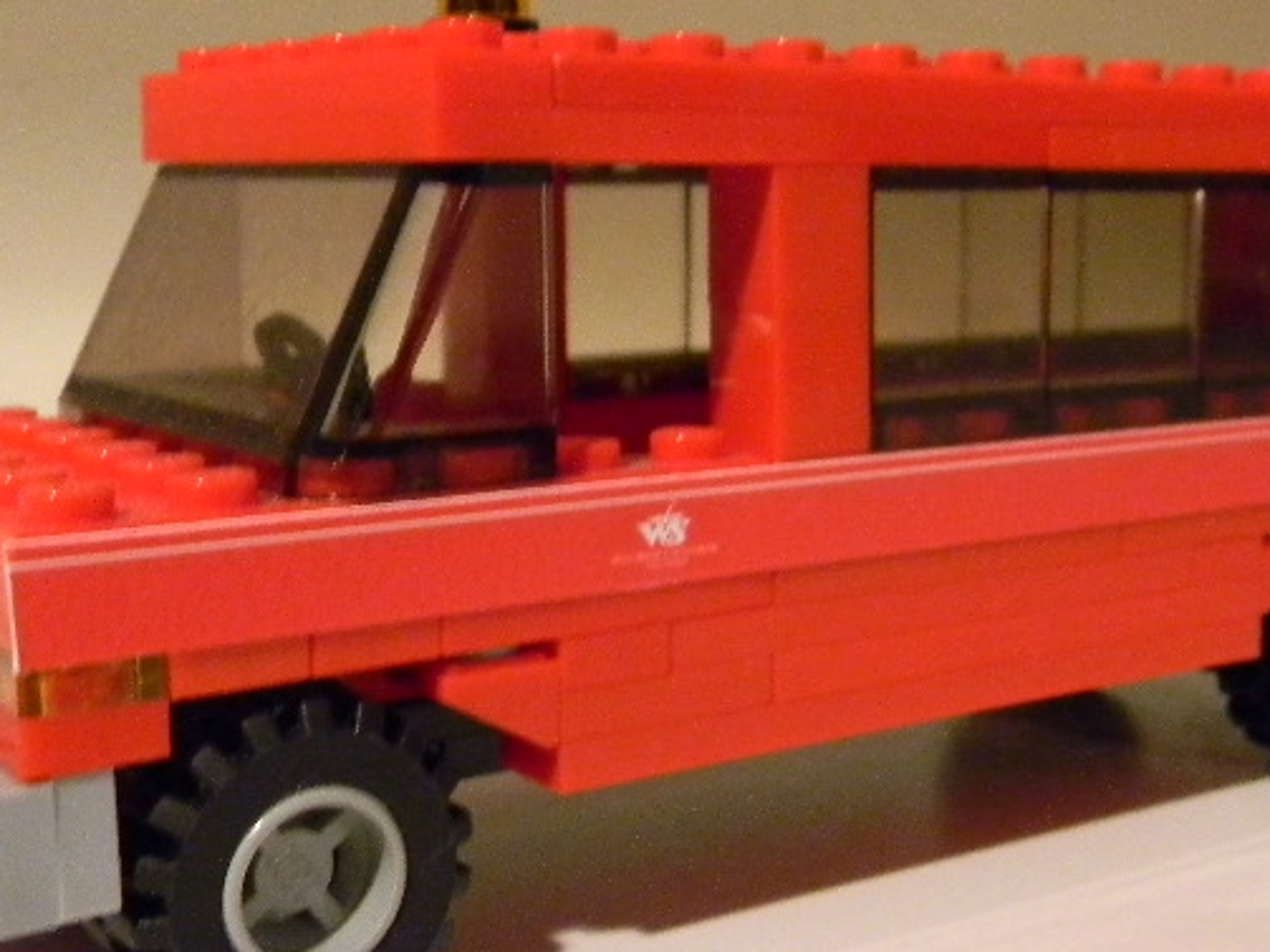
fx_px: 2091
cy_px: 374
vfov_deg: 25.6
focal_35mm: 57
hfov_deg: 33.4
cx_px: 874
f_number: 3.5
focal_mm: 5
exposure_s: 1/14
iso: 400
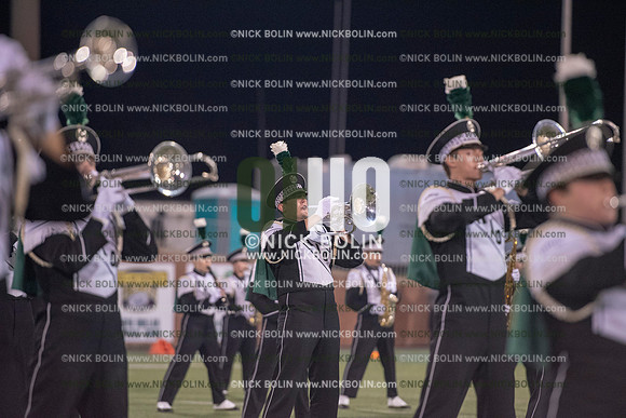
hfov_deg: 10.3
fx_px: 3478
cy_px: 209
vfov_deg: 6.9
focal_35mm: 200
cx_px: 313
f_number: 3.2
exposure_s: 1/1250
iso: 5000
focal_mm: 200
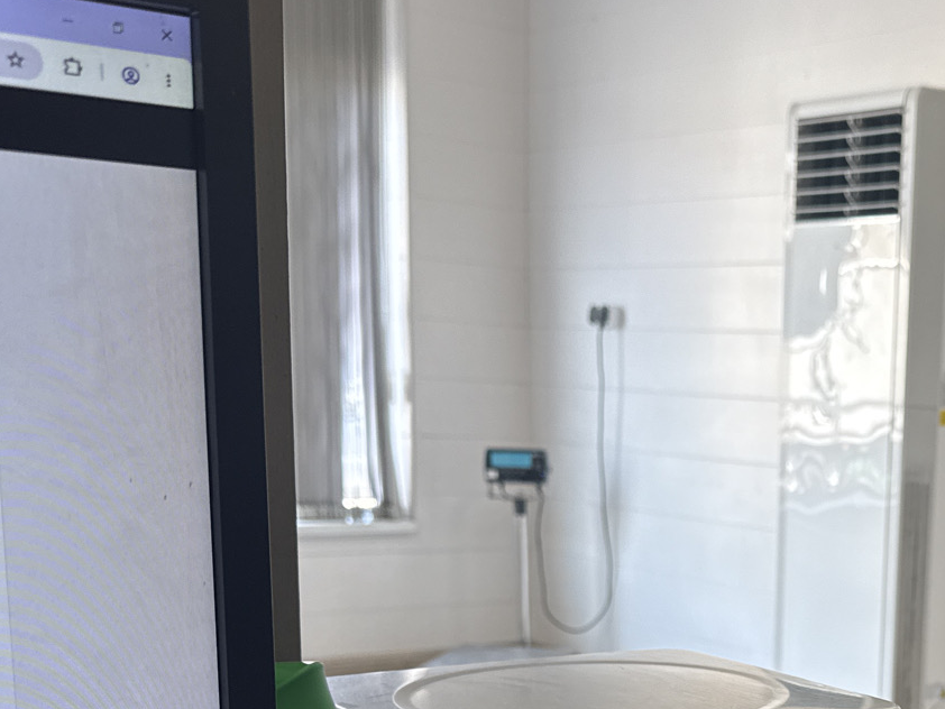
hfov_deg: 31.9
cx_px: 874
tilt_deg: -11.3
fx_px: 1557
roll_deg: -3.4
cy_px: 709
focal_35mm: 57
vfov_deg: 24.5
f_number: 1.78
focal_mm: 6.76
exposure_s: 1/120
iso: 64
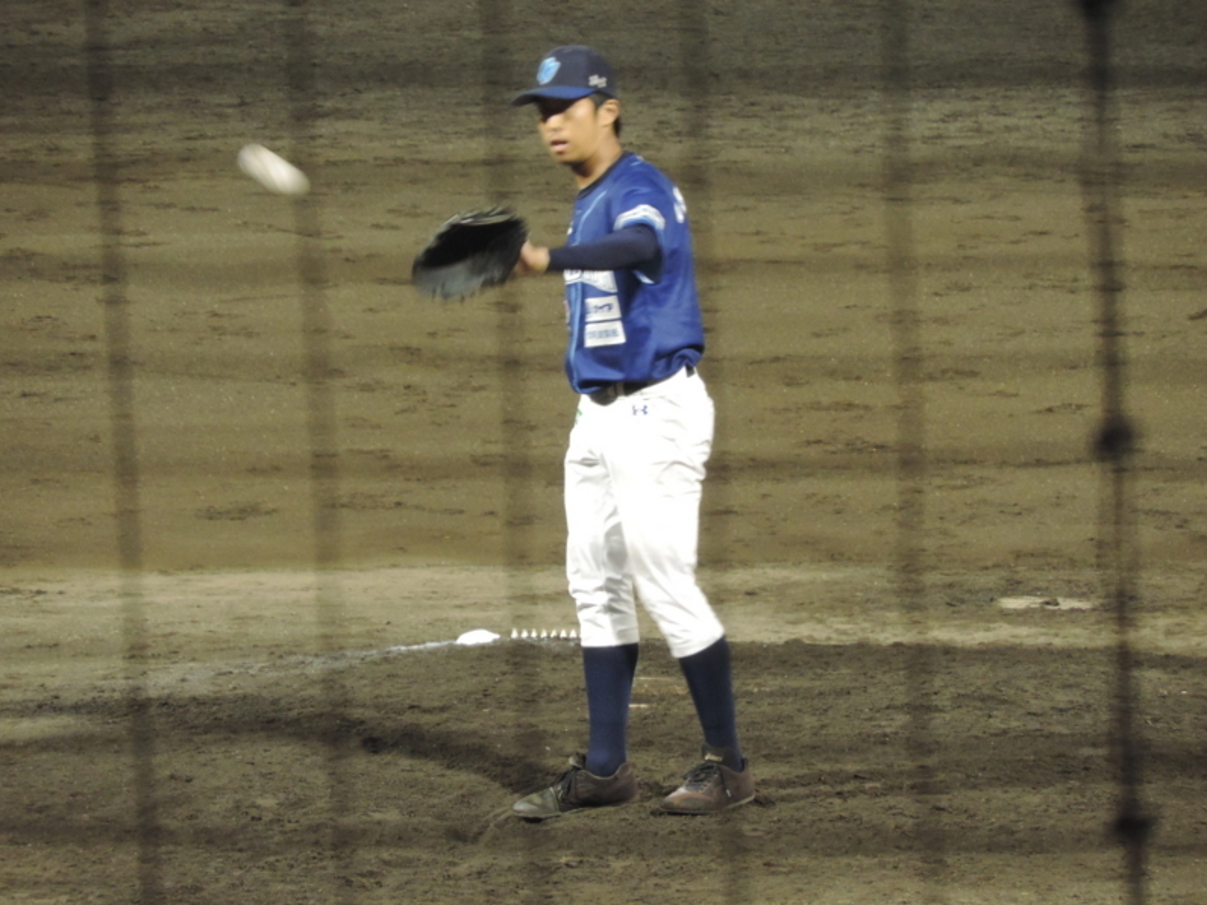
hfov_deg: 3.3
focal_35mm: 603
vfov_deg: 2.5
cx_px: 602
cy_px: 453
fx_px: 21026
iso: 800
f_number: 4.9
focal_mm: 107
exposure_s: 1/50
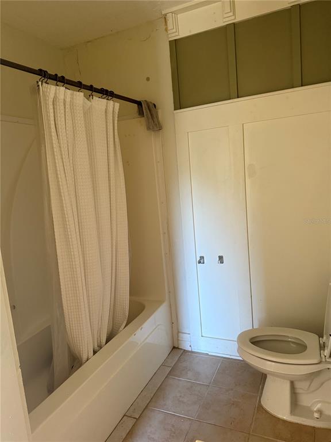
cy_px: 221
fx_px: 306
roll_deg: +4.3
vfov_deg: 71.6
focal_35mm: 24
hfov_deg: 56.8
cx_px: 166
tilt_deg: -6.2
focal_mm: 6.76
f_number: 1.78
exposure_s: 1/60
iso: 500
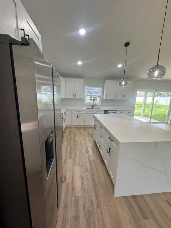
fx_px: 92
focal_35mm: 14
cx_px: 86
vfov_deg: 102.1
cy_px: 114
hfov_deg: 85.7
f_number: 2.2
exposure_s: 1/120
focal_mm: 2.22
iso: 100
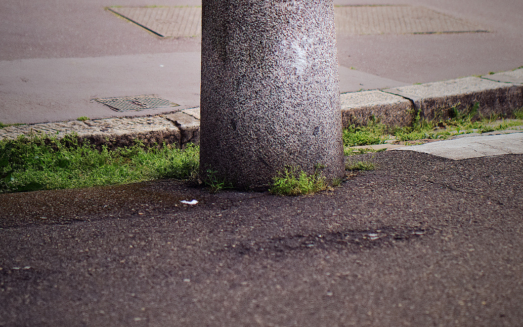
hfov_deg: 14.8
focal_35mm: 141
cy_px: 64
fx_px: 2010
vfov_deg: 9.3
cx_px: 245
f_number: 1.2
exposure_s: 1/800
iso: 160
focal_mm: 43
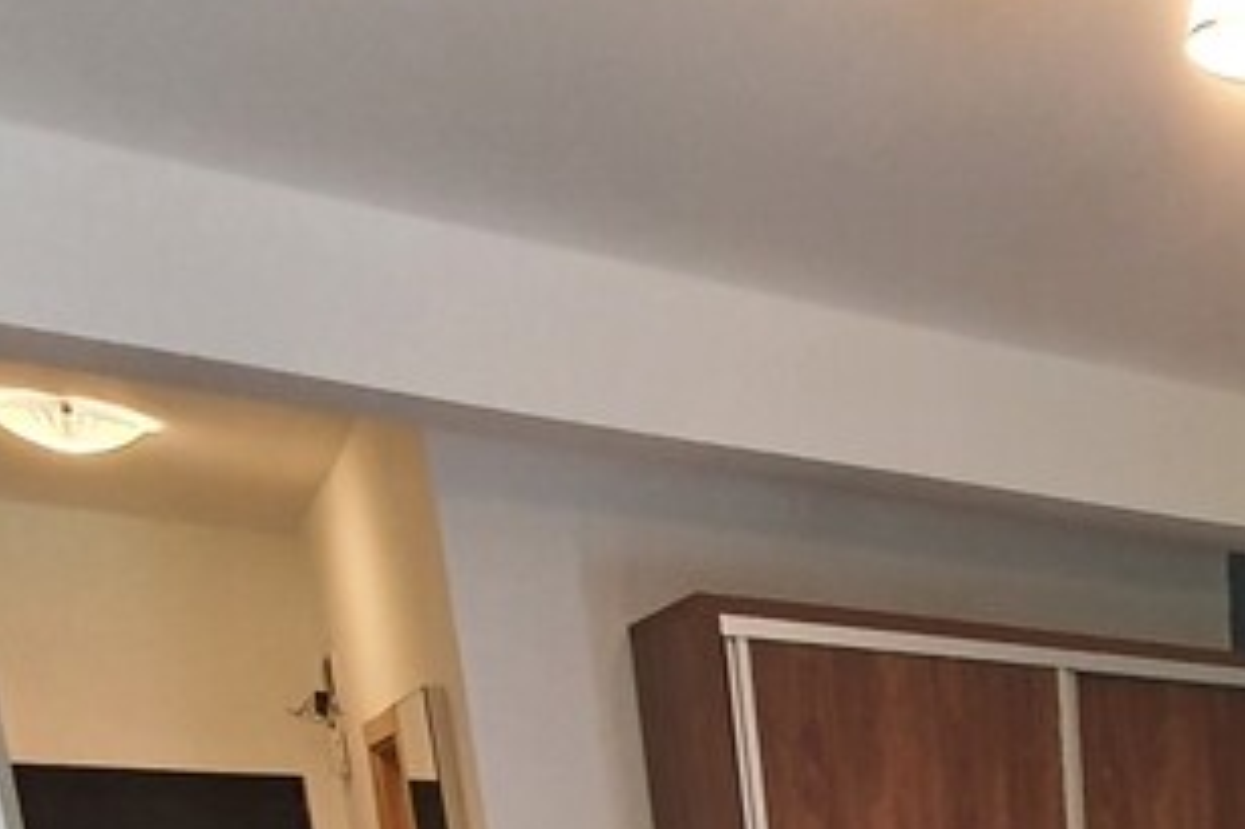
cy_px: 1306
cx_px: 1544
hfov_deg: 33.9
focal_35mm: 45
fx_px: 1555
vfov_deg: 23.0
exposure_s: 1/50
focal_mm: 1.8
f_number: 2.2
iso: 400
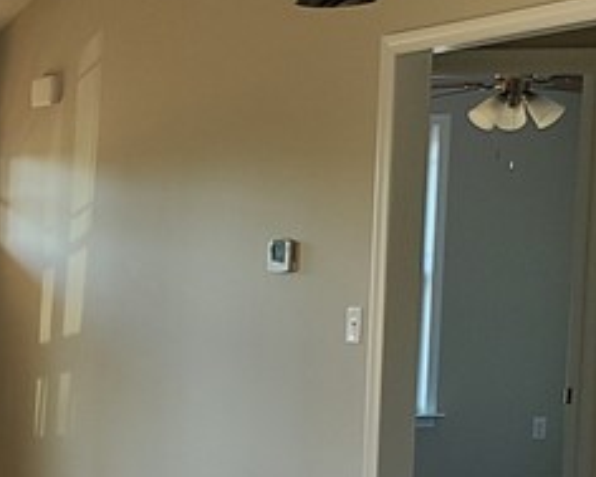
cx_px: -525
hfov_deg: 14.9
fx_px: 1941
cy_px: 485
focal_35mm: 110
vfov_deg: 13.8
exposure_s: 1/59
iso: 80
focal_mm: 5.4
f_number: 1.8
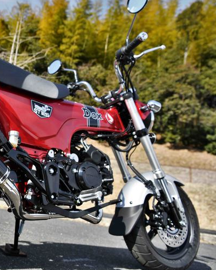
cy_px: 131
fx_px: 288
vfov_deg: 50.3
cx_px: 3
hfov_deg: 37.1
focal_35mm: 36
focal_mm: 24
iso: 400
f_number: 4.5
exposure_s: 1/3200
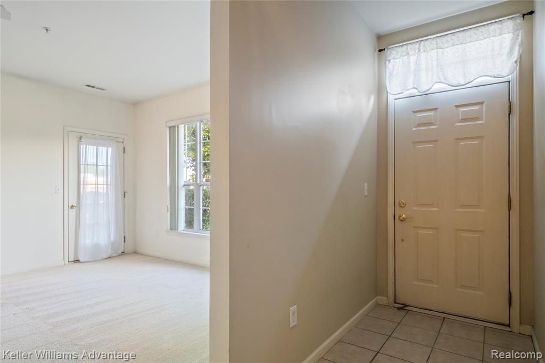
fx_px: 295
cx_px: 272
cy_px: 182
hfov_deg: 85.4
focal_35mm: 20
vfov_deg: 63.2
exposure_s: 1/5
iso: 800
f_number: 8
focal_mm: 13
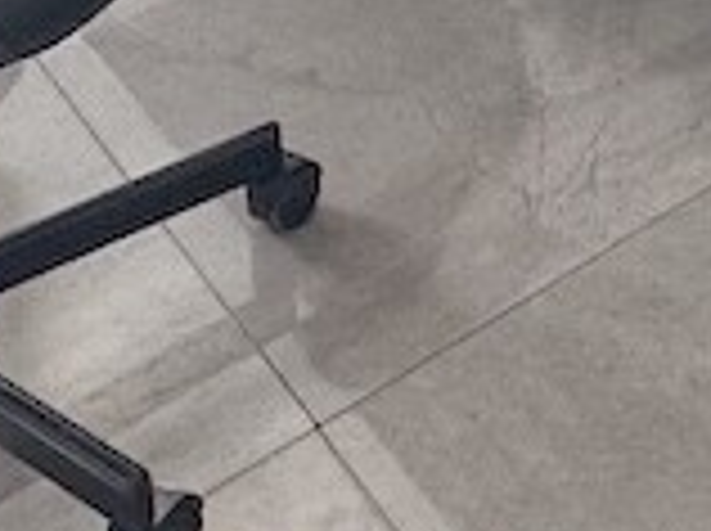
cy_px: -1064
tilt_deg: -5.3
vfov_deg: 10.4
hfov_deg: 17.6
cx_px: 1008
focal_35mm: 102
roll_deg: +2.3
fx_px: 2092
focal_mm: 2.22
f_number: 2.2
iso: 64
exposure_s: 1/100
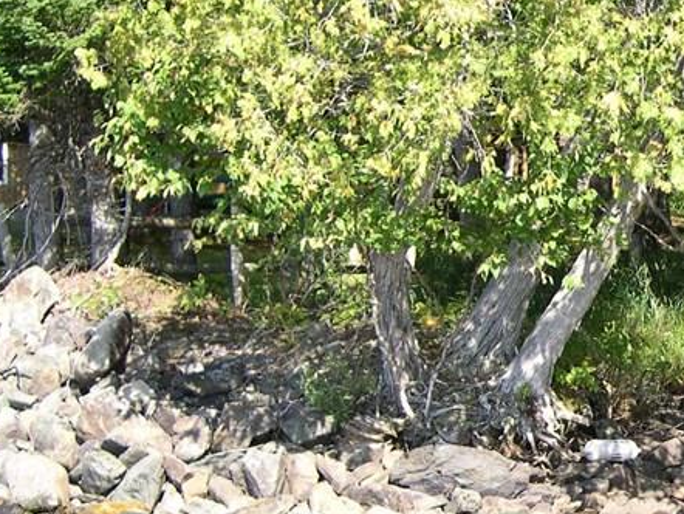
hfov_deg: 21.0
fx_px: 1740
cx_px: 771
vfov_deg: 16.8
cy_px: 319
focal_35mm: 88
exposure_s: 1/300
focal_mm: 8
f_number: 2.8
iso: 100
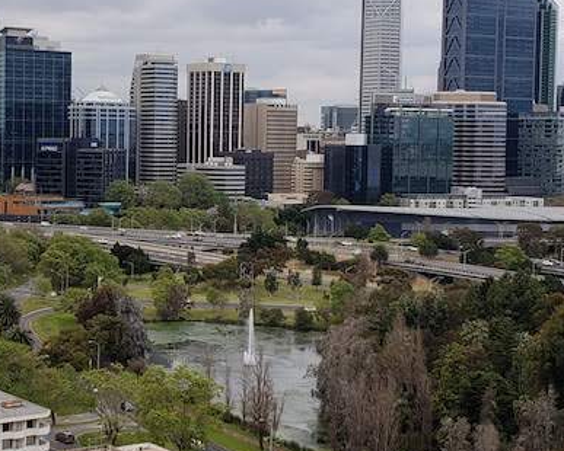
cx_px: 227
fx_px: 685
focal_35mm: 41
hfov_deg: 44.5
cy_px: 161
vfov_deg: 36.2
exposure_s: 1/1412
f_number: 2.4
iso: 50
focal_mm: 4.3
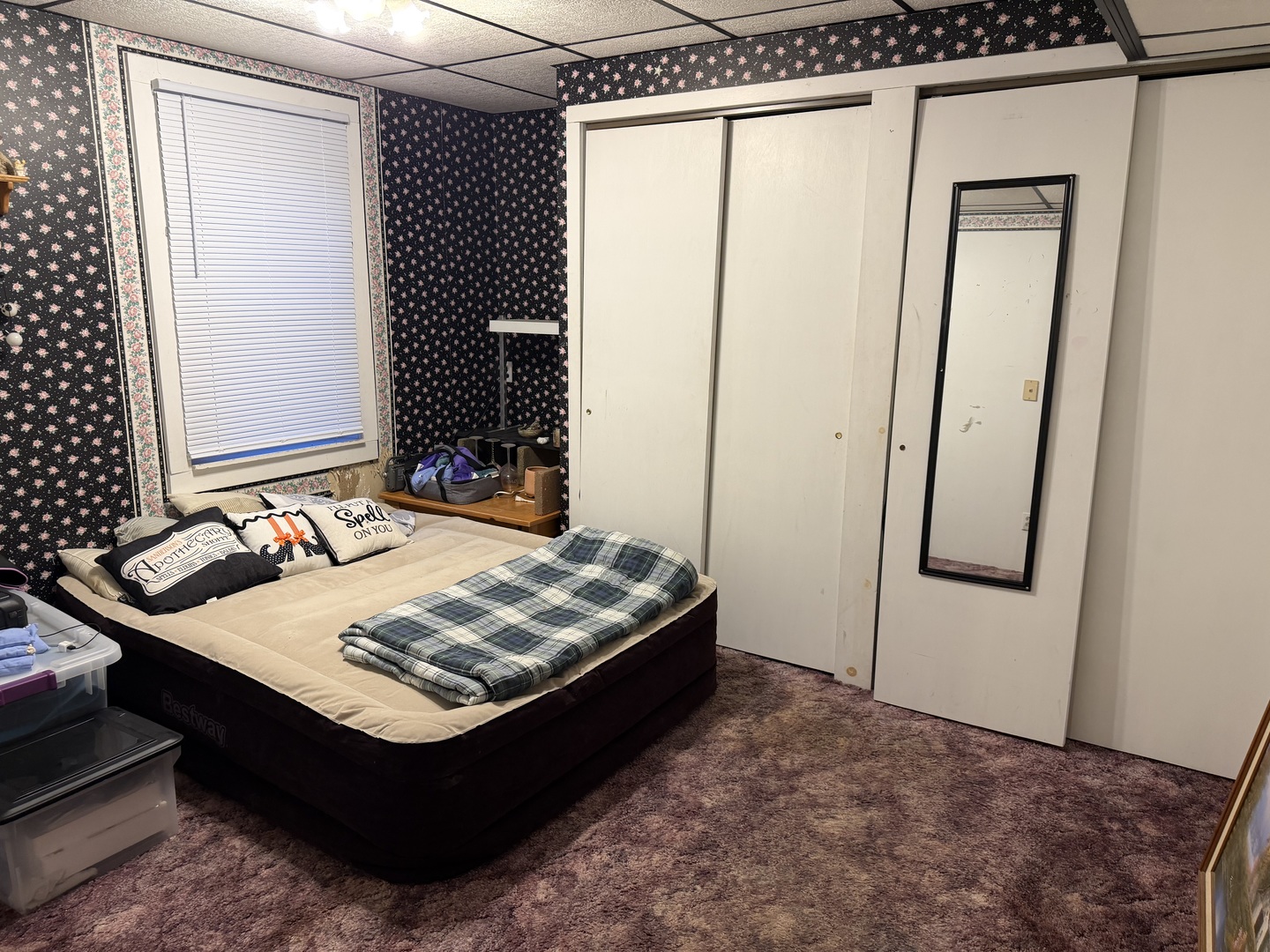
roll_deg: -1.1
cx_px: 635
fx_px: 881
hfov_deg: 71.6
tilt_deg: -11.9
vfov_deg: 56.8
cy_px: 476
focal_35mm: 24
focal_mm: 6.76
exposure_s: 1/60
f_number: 1.78
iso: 200
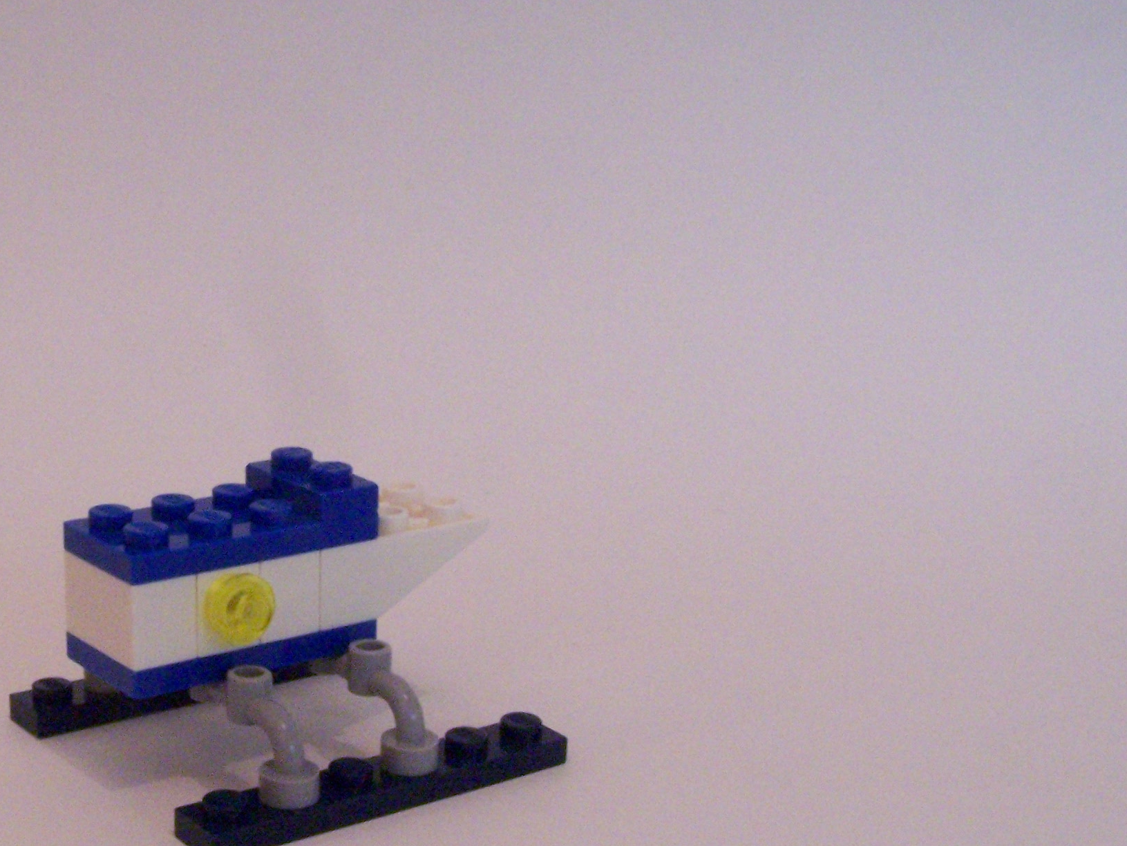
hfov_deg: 31.7
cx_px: 307
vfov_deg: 24.4
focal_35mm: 60
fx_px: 1954
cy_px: 464
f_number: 8
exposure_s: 1/8
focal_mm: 6.3
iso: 400
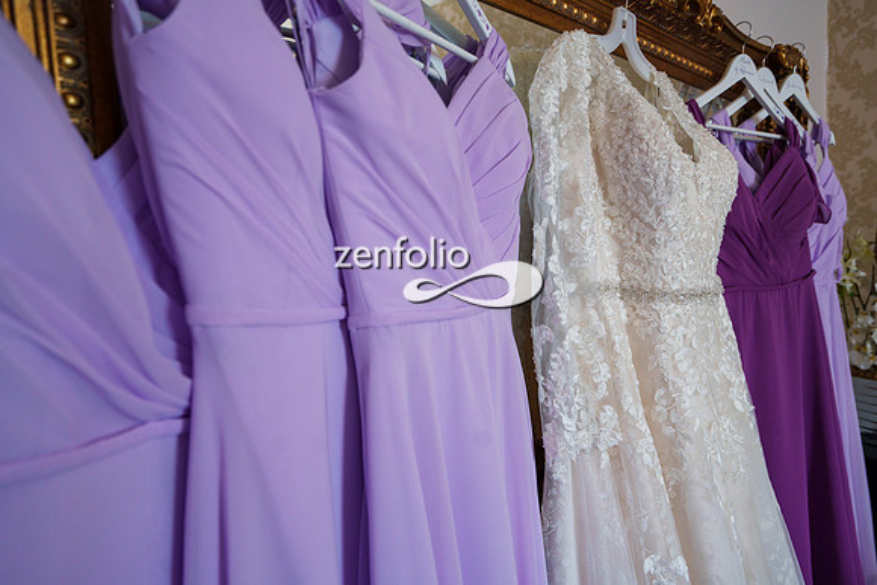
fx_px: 585
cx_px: 438
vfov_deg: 53.2
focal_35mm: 24
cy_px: 292
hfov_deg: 73.7
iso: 800
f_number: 4
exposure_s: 1/100
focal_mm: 24
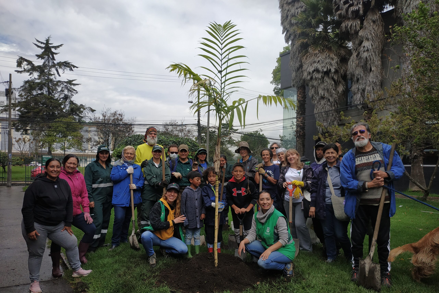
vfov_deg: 51.2
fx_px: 305
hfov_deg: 71.5
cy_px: 165
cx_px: 220
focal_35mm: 25
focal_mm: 3.94
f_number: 1.9
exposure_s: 1/2624
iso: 125
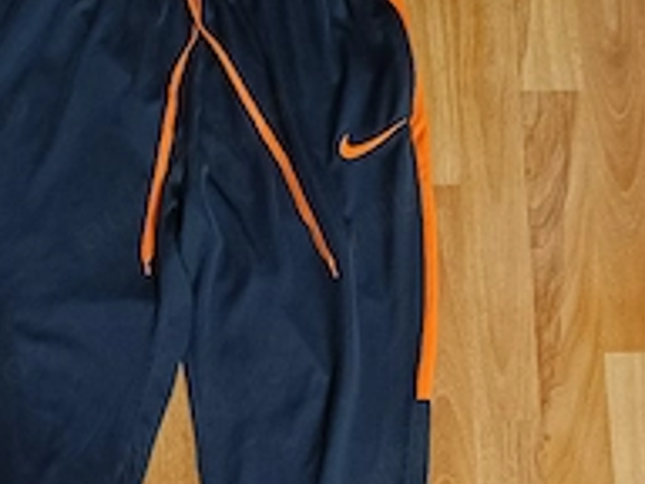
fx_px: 932
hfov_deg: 38.0
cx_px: 249
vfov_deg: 27.6
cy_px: 474
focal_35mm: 50
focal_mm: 5.59
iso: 616
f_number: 1.88
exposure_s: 1/33.3
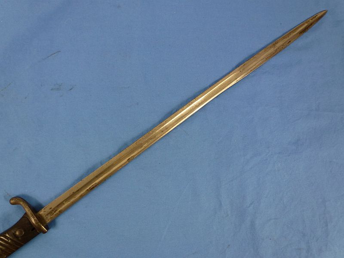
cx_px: 172
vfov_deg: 53.1
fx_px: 258
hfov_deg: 67.3
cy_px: 129
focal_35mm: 26
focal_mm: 4.7
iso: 160
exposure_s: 1/60
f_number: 3.4
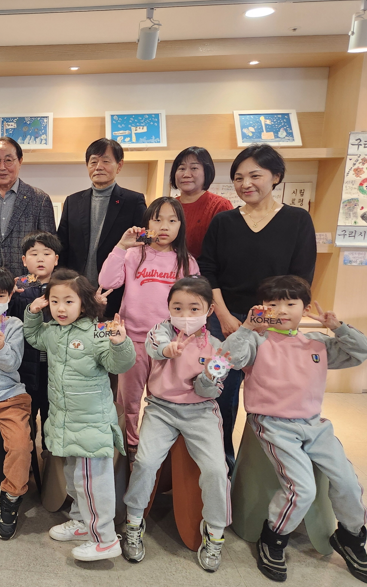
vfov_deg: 56.7
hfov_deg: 33.4
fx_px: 544
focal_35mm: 34
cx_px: -17
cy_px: 297
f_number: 1.8
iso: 320
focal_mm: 5.4
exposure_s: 1/120
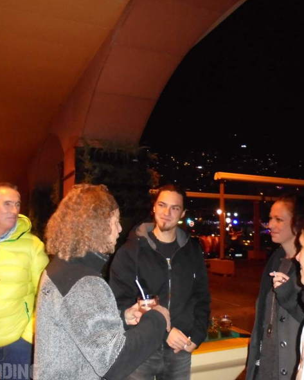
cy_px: 190
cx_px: 158
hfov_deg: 43.4
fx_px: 382
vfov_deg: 52.8
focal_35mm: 34
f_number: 3.5
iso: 640
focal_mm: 4.6
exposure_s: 1/30
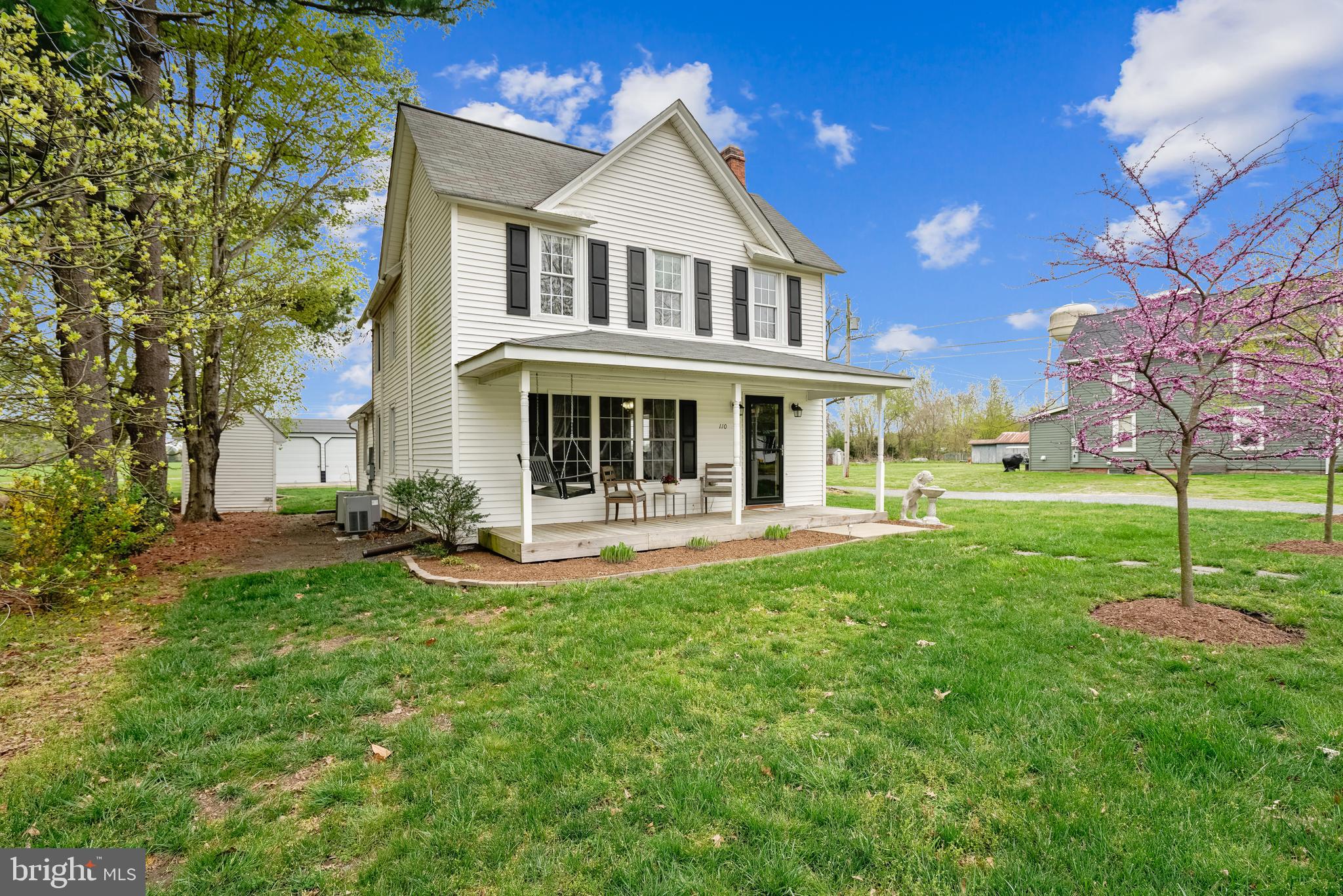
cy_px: 448
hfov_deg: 96.7
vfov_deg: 73.8
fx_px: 597
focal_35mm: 16
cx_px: 672
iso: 100
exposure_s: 1/125
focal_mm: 16
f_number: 5.6
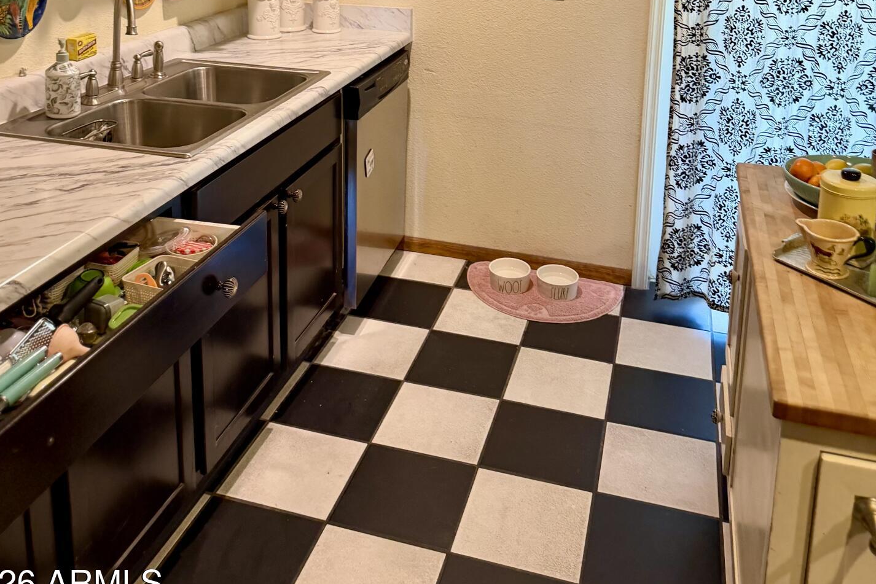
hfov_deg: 54.4
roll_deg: -0.7
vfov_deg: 35.0
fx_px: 852
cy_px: 25
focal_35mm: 35
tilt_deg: -8.2
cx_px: 416
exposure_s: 1/60
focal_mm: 6.76
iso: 250
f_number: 1.78
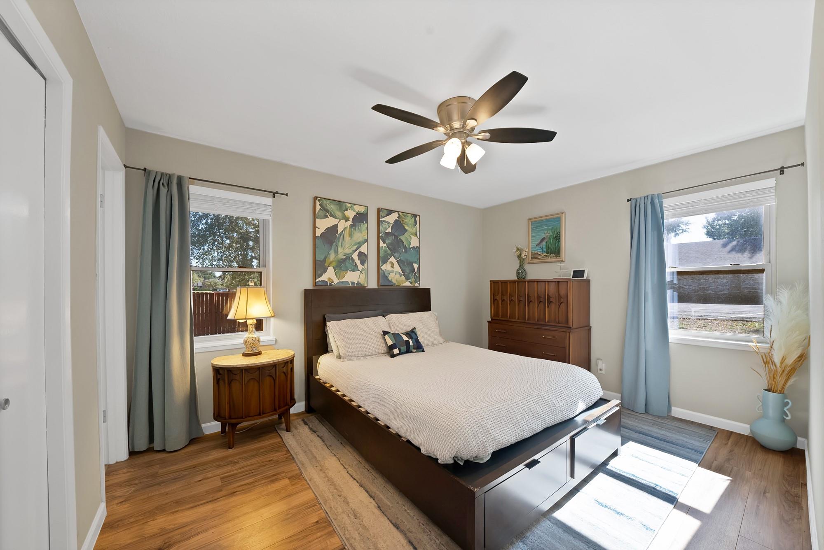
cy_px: 275
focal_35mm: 12
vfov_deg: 90.1
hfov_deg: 112.6
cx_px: 412
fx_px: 275
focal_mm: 12
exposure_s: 1/10
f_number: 9
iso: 640
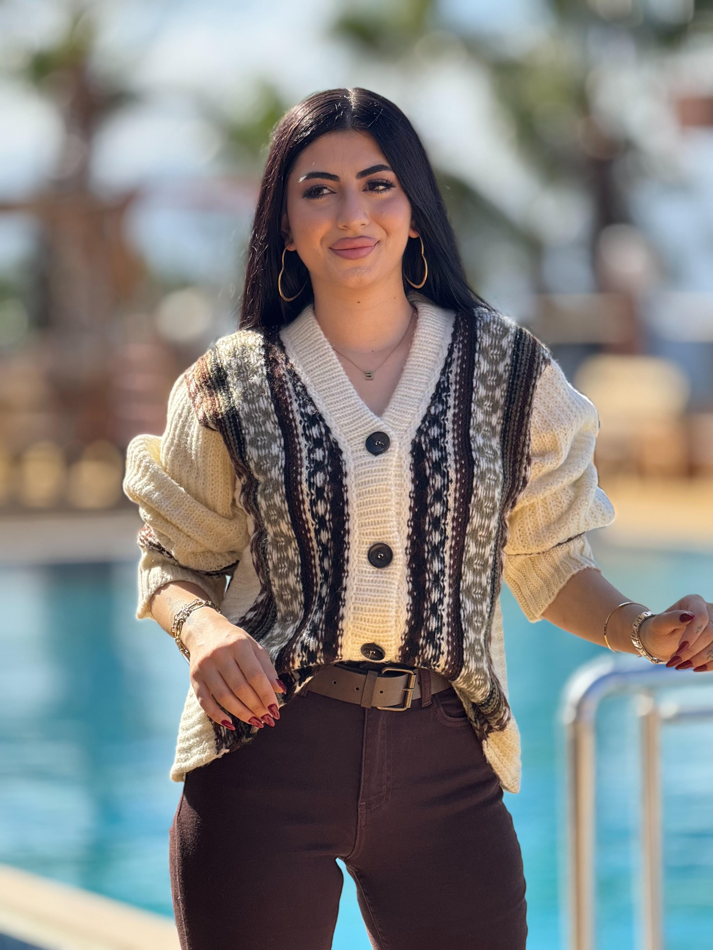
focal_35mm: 120
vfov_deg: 16.4
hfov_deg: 12.3
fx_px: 3296
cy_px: 475
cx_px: 356
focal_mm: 15.66
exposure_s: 1/680
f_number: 2.8
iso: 50
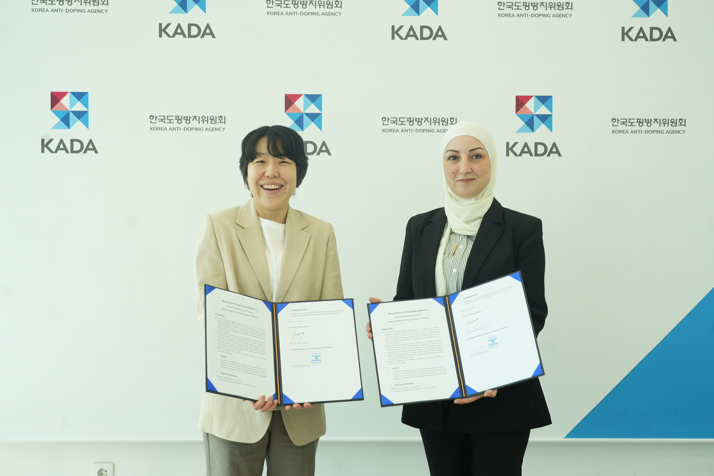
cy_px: 238
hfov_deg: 47.4
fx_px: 813
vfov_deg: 32.6
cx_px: 357
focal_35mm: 41
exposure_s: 1/50
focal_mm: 41
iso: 200
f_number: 5
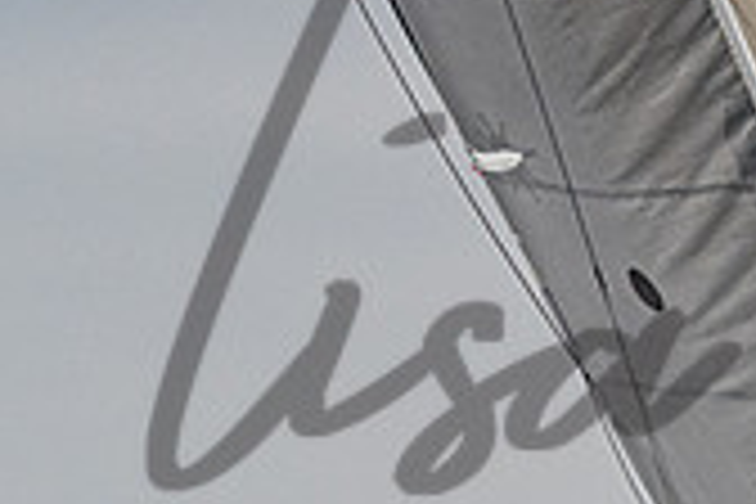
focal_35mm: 884
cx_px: 1388
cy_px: 170
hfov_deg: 2.3
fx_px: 18563
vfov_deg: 1.6
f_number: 10
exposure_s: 1/5000
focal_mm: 190
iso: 1250
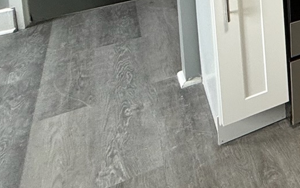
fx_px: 474
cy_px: -158
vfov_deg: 17.7
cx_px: 550
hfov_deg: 21.4
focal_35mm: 58
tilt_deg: -4.1
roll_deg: +0.0
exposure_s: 1/120
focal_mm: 2.22
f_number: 2.2
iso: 160
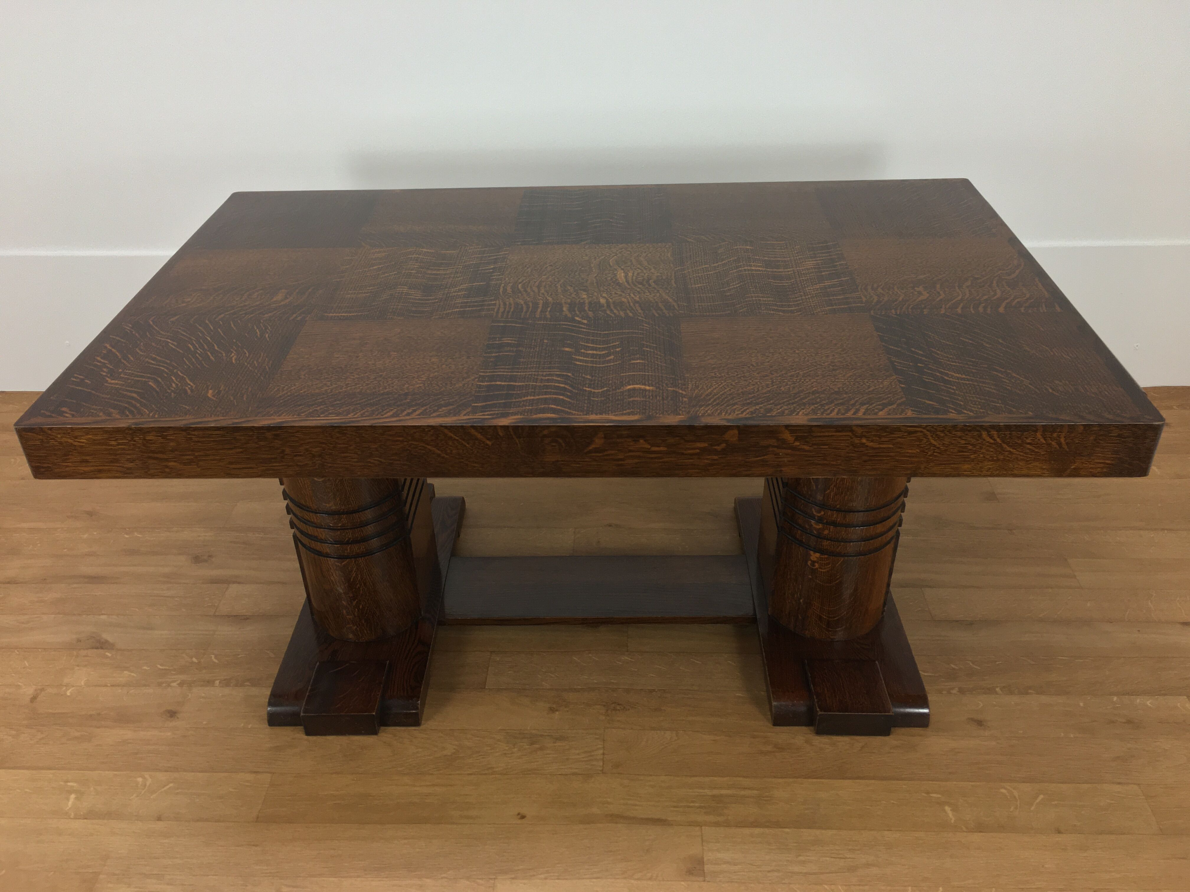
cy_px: 446
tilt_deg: -32.3
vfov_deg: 48.2
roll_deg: +1.2
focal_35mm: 29
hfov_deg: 61.7
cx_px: 595
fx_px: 997
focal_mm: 4.15
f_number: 2.2
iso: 50
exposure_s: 1/33
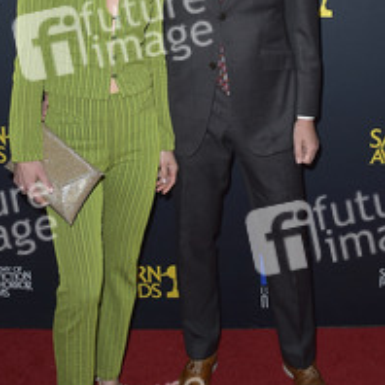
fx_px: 604
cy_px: 132
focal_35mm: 48
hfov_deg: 35.3
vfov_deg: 35.1
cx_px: 170
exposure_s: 1/250
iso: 250
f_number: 6.3
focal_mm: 28
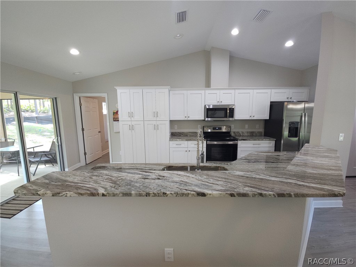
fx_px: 134
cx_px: 178
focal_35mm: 13
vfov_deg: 89.9
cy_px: 134
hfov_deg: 106.2
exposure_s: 1/30
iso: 100
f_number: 2.2
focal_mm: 2.2
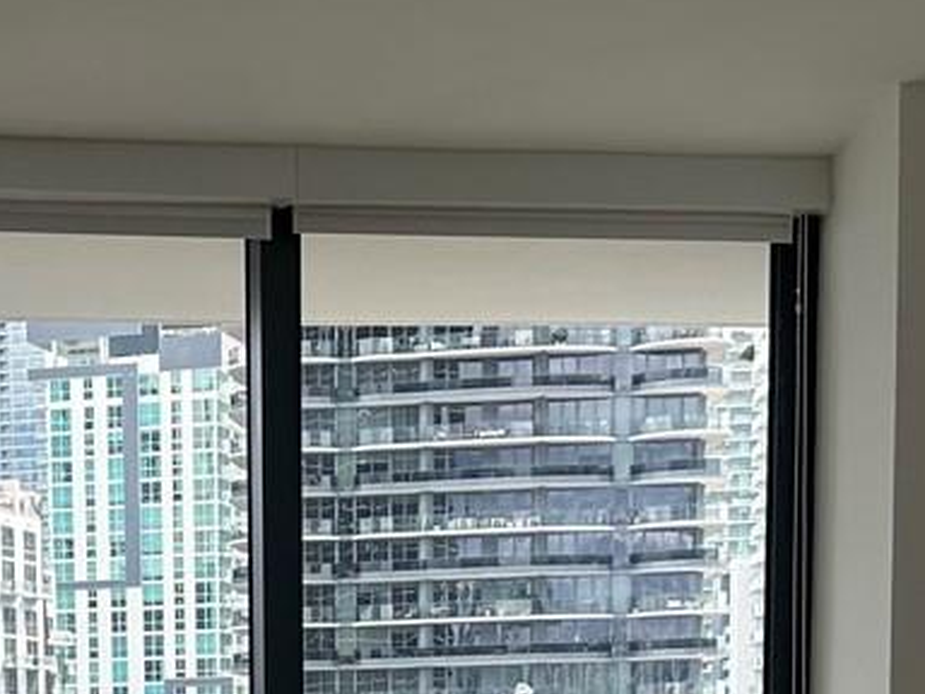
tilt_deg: -5.4
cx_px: 67
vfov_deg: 13.8
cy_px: 1063
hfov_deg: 19.2
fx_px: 2672
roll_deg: +1.2
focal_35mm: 100
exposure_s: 1/496
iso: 80
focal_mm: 6.86
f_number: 1.78
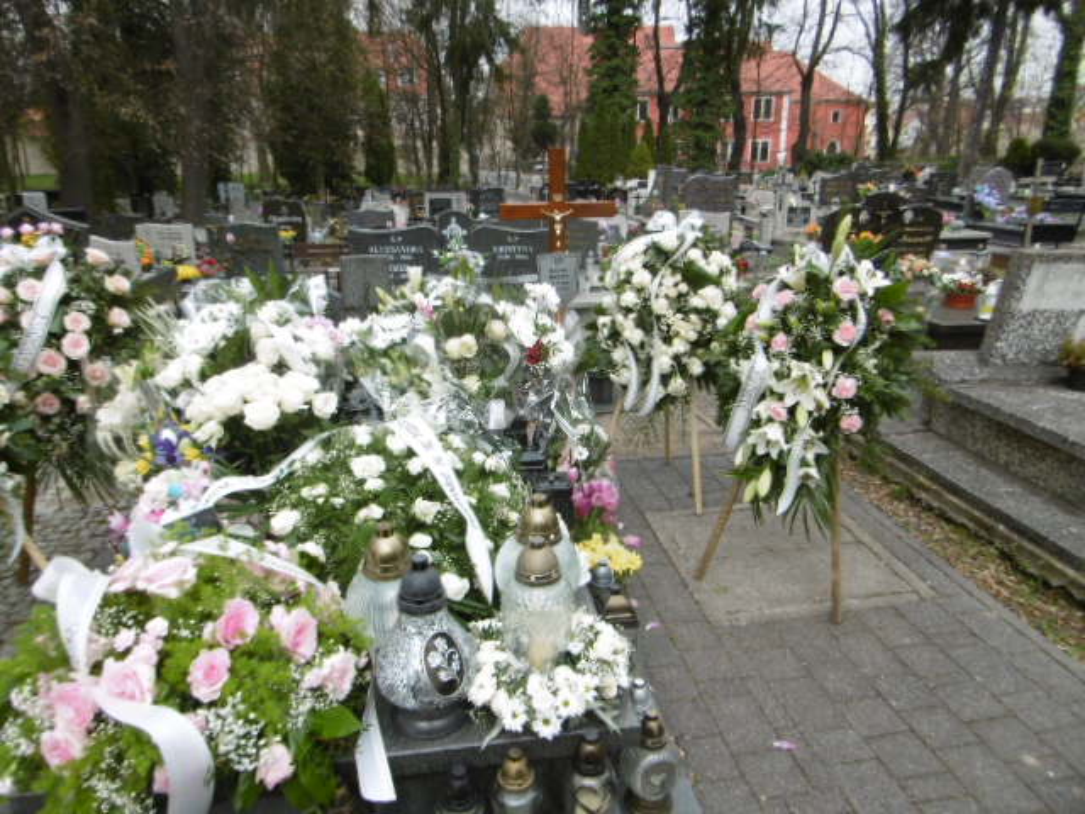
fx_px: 752
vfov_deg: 56.8
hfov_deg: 71.6
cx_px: 542
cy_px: 407
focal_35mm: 24
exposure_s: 1/400
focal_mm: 4.3
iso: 100
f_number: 3.1
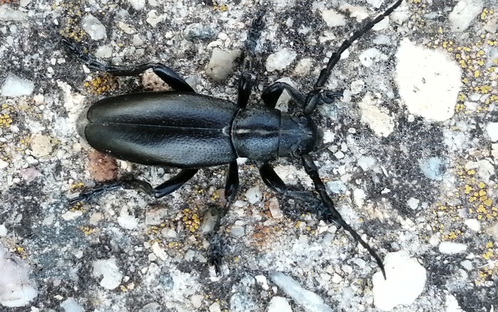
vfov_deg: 11.8
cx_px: 250
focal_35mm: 111
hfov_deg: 18.8
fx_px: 1507
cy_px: 150
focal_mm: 3.46
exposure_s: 1/162
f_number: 1.8
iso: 50
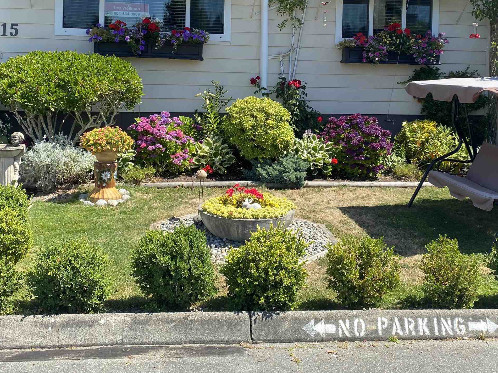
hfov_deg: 44.7
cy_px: 86
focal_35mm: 42
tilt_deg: -3.9
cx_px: 287
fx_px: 604
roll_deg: -0.6
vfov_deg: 33.5
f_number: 1.8
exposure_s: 1/1316
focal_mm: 4.25
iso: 32
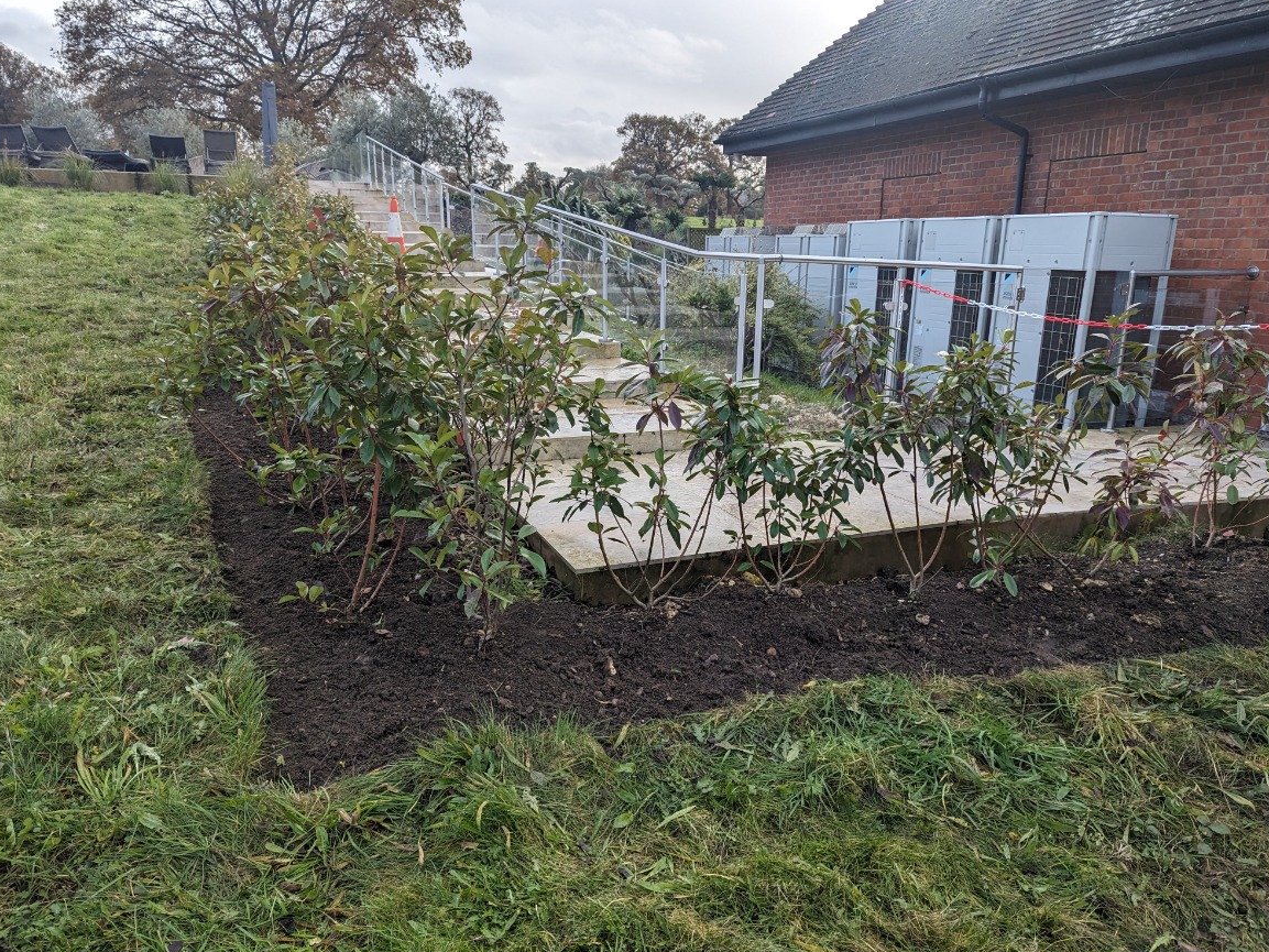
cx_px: 653
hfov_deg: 69.4
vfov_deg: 54.9
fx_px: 917
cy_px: 487
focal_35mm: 25
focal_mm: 6.81
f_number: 1.85
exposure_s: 1/415
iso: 50
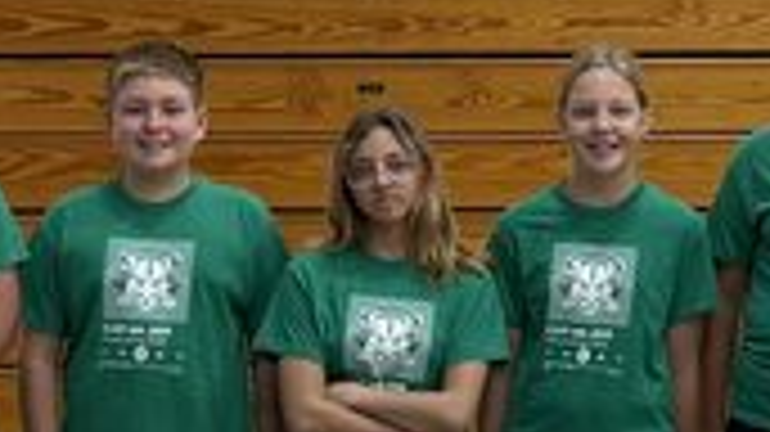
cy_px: 256
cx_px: 716
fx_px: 3204
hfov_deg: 13.6
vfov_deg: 7.7
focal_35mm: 157
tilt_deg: -2.3
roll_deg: +0.3
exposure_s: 1/60
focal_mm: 6.76
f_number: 1.78
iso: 100
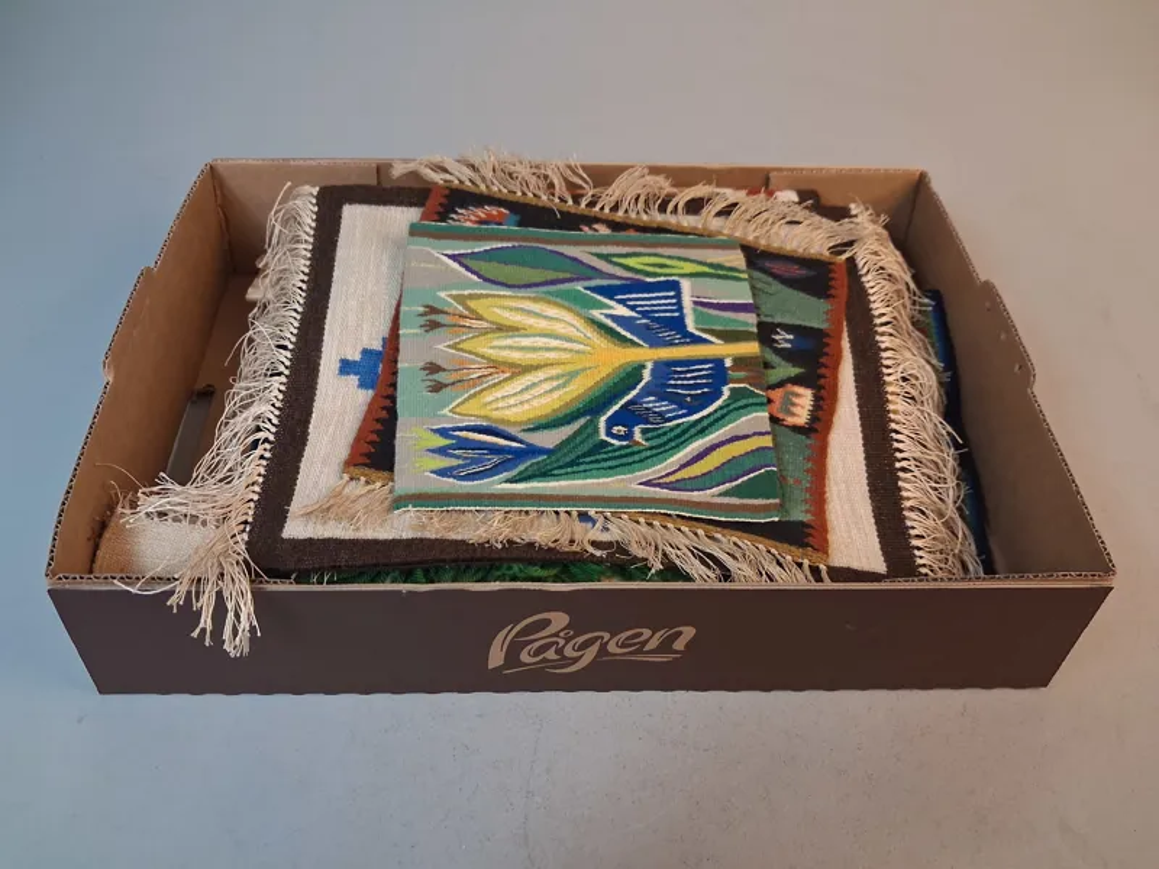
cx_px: 580
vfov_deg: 51.4
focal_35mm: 27
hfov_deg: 65.3
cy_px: 434
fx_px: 904
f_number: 1.8
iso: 320
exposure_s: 1/50
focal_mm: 4
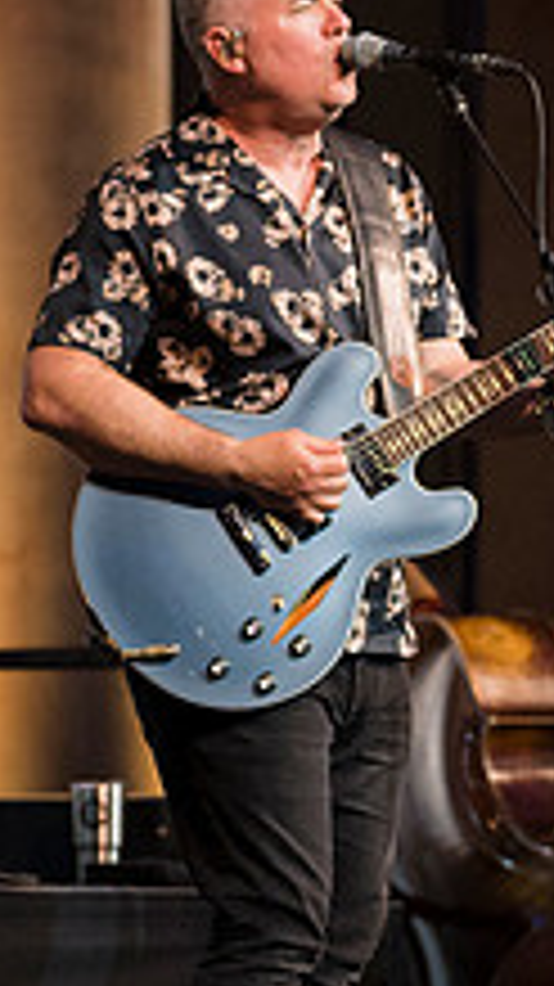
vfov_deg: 6.0
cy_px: 356
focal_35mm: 362
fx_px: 9465
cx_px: 108
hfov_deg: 3.4
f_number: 2.8
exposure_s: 1/160
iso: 1000
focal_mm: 87
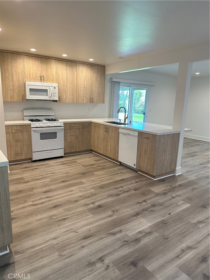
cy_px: 140
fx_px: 194
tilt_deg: -11.2
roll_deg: -2.1
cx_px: 105
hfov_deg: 56.8
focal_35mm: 24
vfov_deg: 71.6
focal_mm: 6.86
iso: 200
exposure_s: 1/120
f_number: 1.78
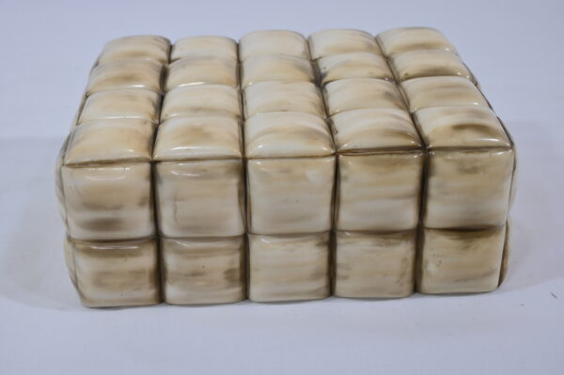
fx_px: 877
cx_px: 282
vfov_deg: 24.2
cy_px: 188
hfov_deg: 35.7
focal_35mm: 56
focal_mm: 56
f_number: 8
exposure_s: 1/125
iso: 640
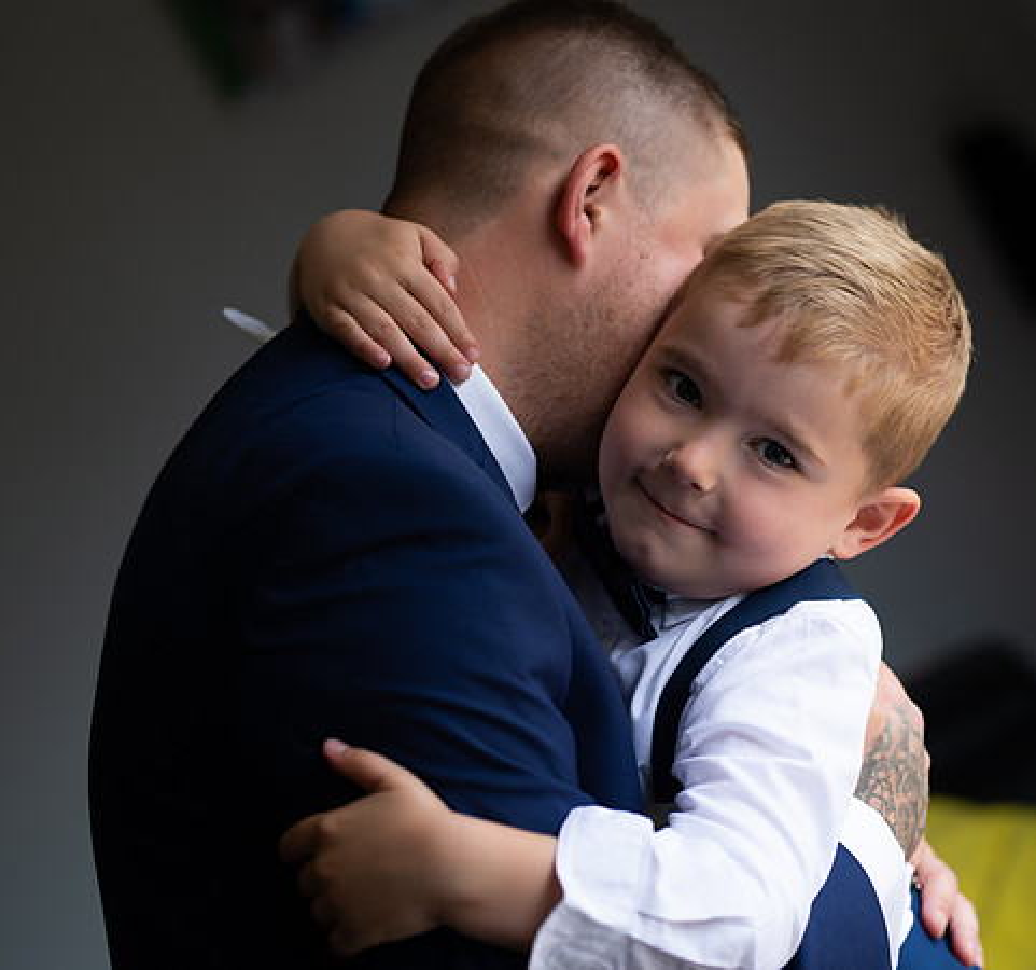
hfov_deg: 15.9
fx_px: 3696
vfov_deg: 14.9
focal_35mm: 113
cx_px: 783
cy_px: 448
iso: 100
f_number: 2.5
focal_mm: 85
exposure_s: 1/200
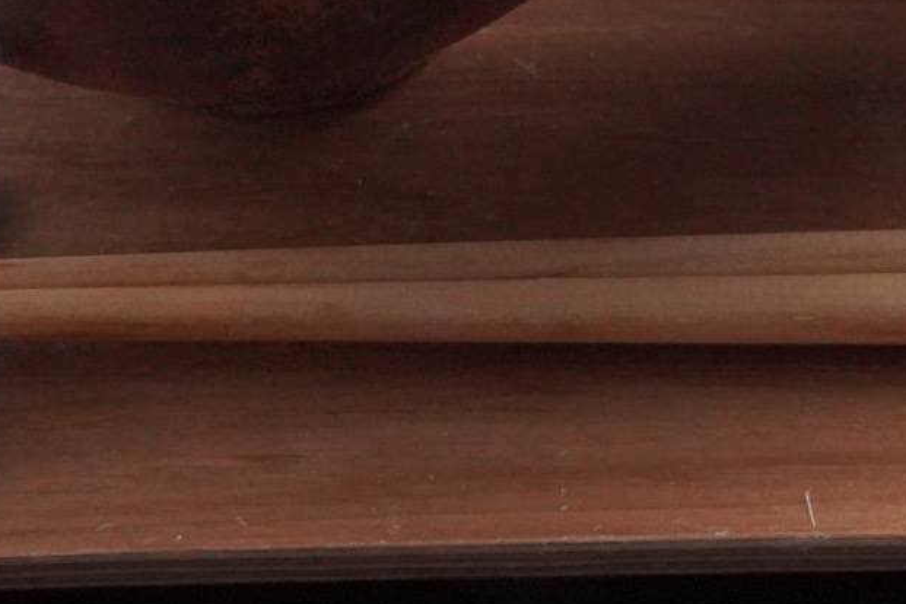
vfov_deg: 7.5
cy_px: -306
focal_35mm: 180
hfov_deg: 11.3
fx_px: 4527
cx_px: 880
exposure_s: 1/40
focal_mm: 55.9
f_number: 22
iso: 12800
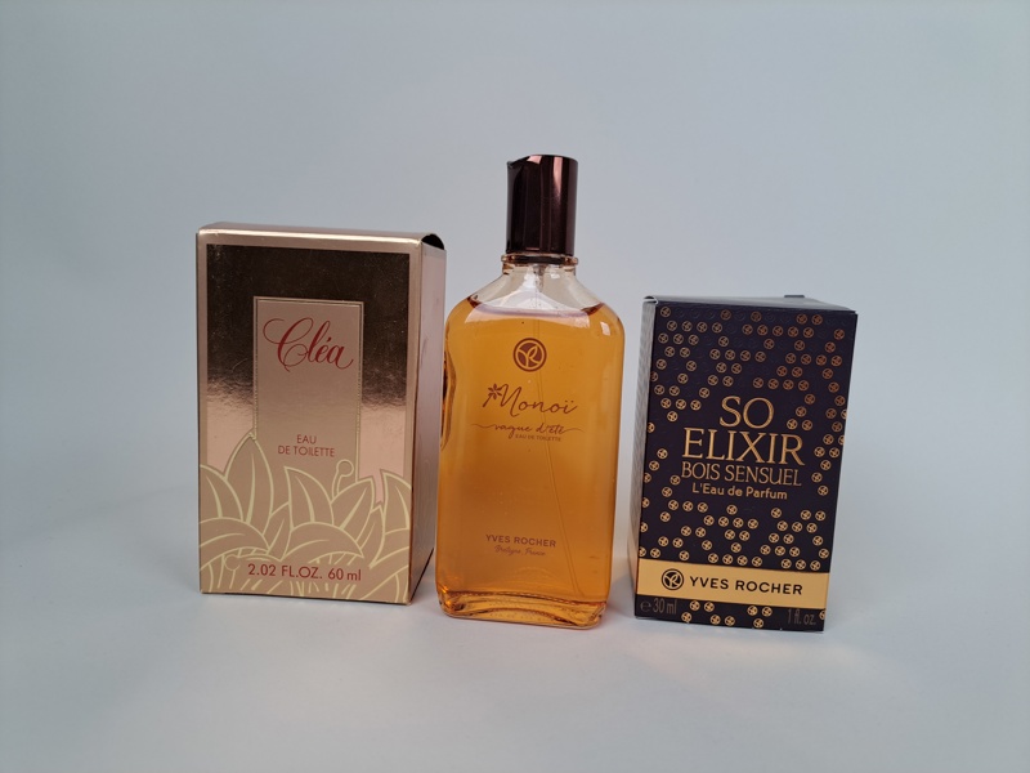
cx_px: 515
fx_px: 714
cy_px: 386
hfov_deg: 71.6
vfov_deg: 56.8
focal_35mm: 24
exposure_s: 1/100
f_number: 1.8
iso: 50
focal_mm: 5.23
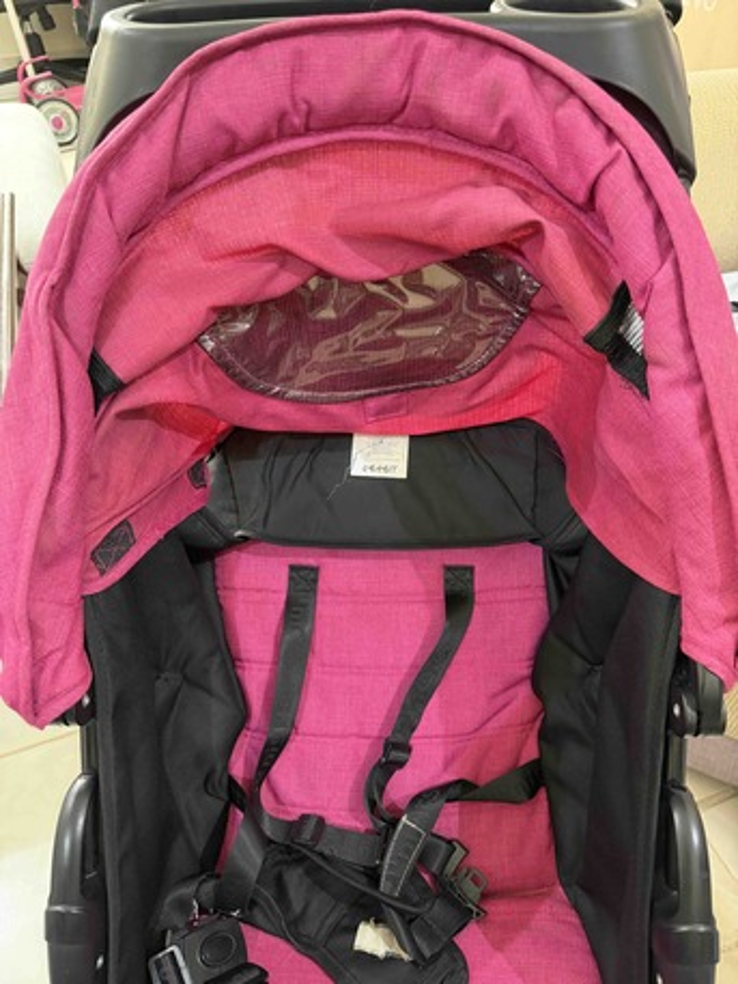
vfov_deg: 71.6
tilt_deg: -44.9
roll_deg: +1.9
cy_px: 492
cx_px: 369
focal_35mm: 24
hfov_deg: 56.8
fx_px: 682
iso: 640
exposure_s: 1/40
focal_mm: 6.76
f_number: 1.78
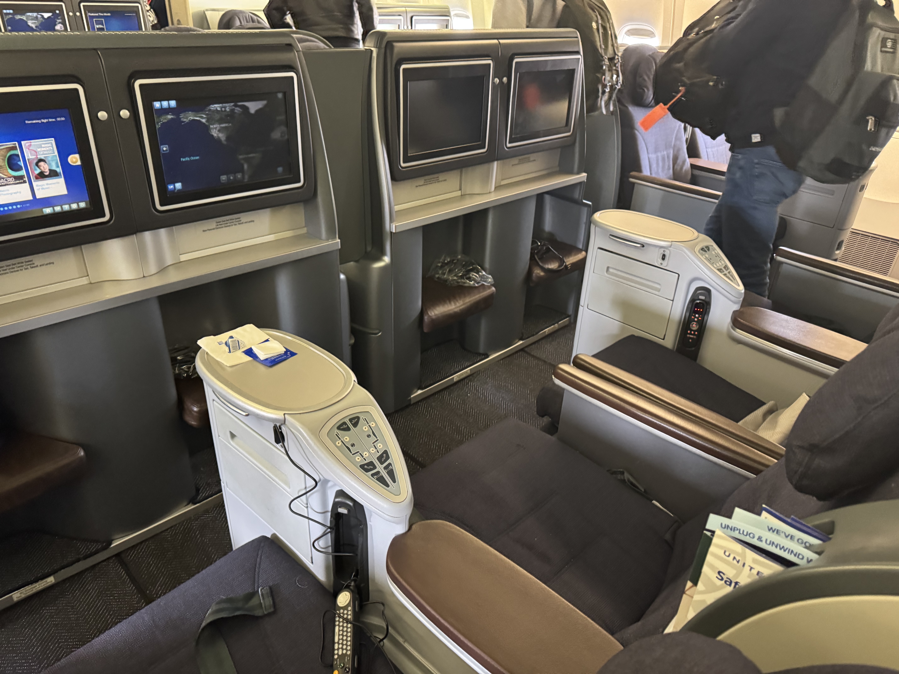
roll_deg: -3.0
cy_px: 337
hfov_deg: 71.6
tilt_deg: -30.8
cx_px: 450
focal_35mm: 24
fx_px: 623
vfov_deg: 56.8
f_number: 1.78
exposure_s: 1/44
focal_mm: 6.76
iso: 800
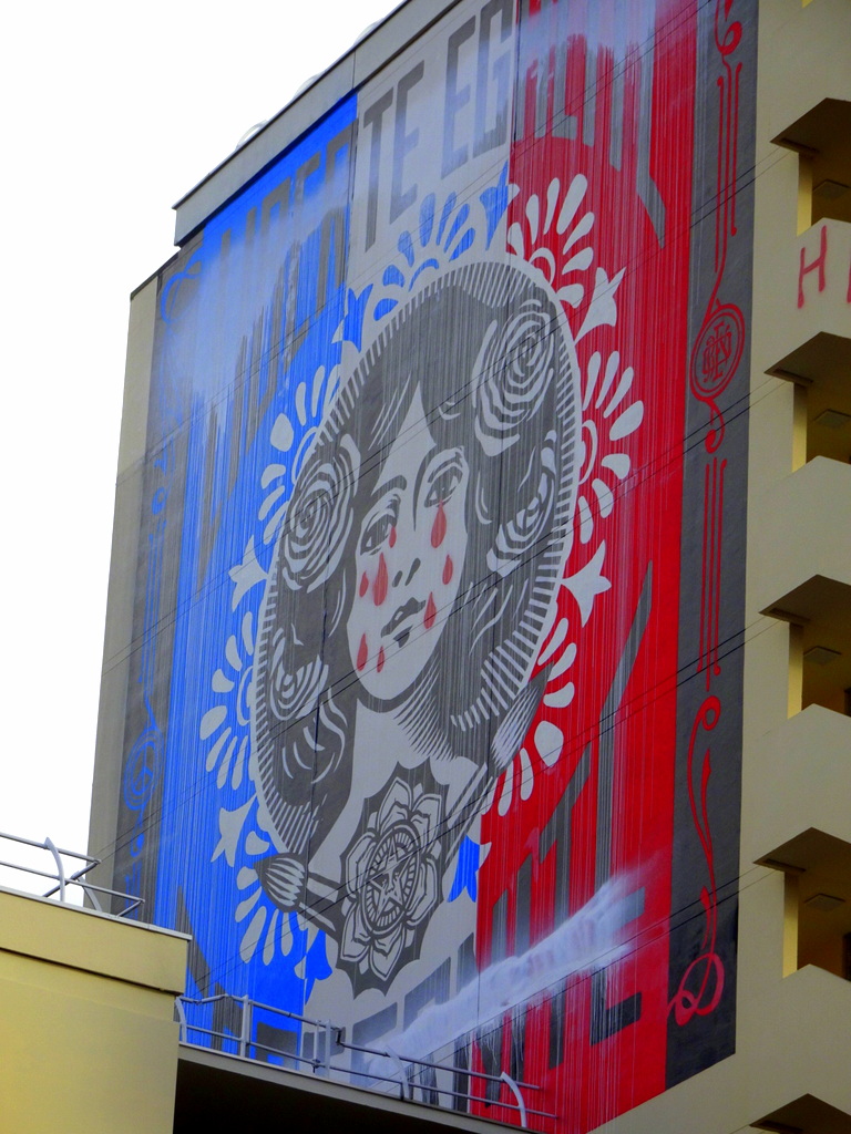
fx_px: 5507
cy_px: 567
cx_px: 426
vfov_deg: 11.8
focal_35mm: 168
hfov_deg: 8.8
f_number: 5.6
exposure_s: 1/250
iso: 80
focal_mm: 28.74
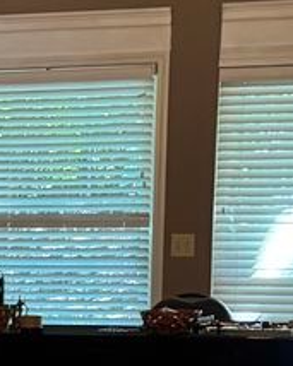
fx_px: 1779
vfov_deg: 11.6
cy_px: 428
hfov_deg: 9.1
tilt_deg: -7.4
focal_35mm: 164
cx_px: -176
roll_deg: -0.2
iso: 320
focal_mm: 6.76
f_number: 1.78
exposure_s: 1/60
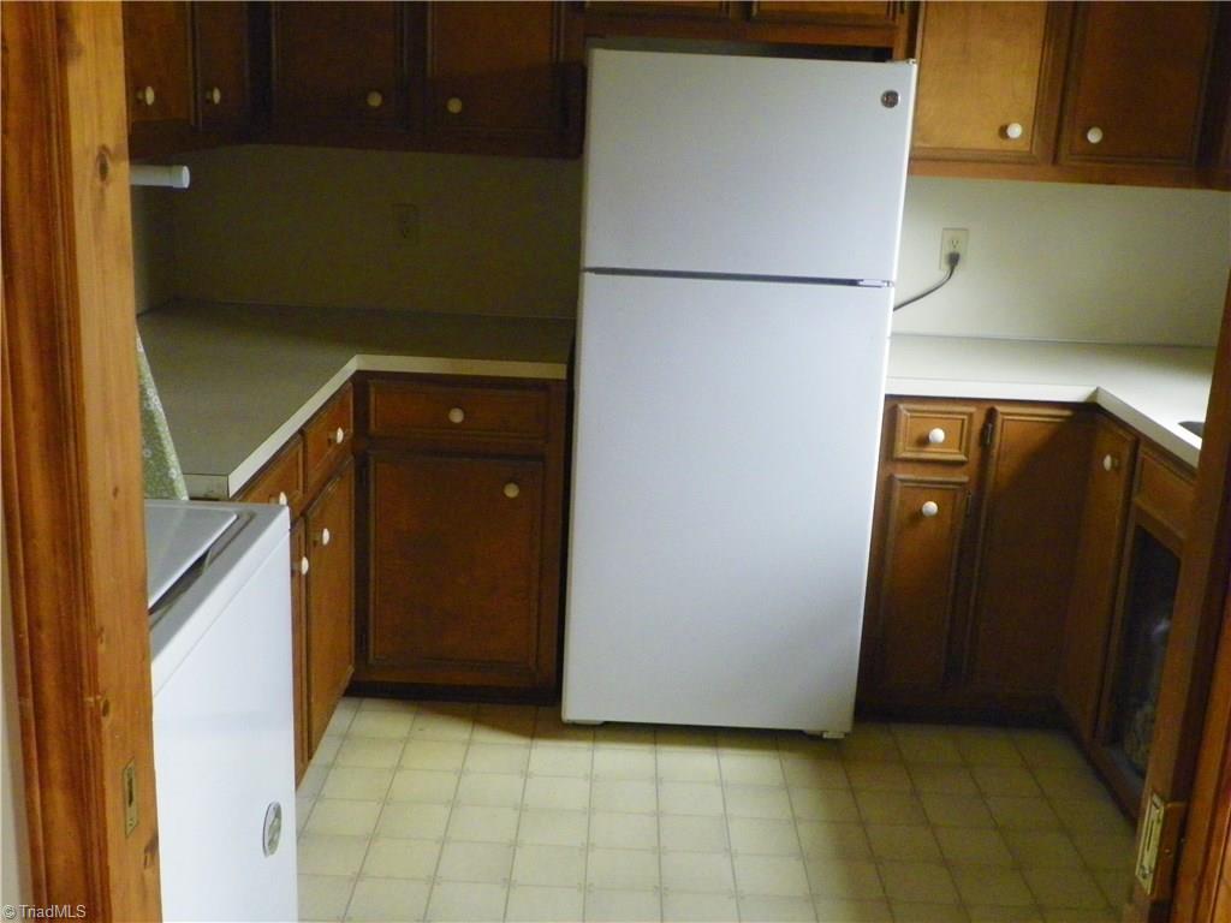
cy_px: 462
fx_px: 1387
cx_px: 616
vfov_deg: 36.8
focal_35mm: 39
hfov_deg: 47.9
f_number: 3.2
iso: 500
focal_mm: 6.9
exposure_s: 1/30
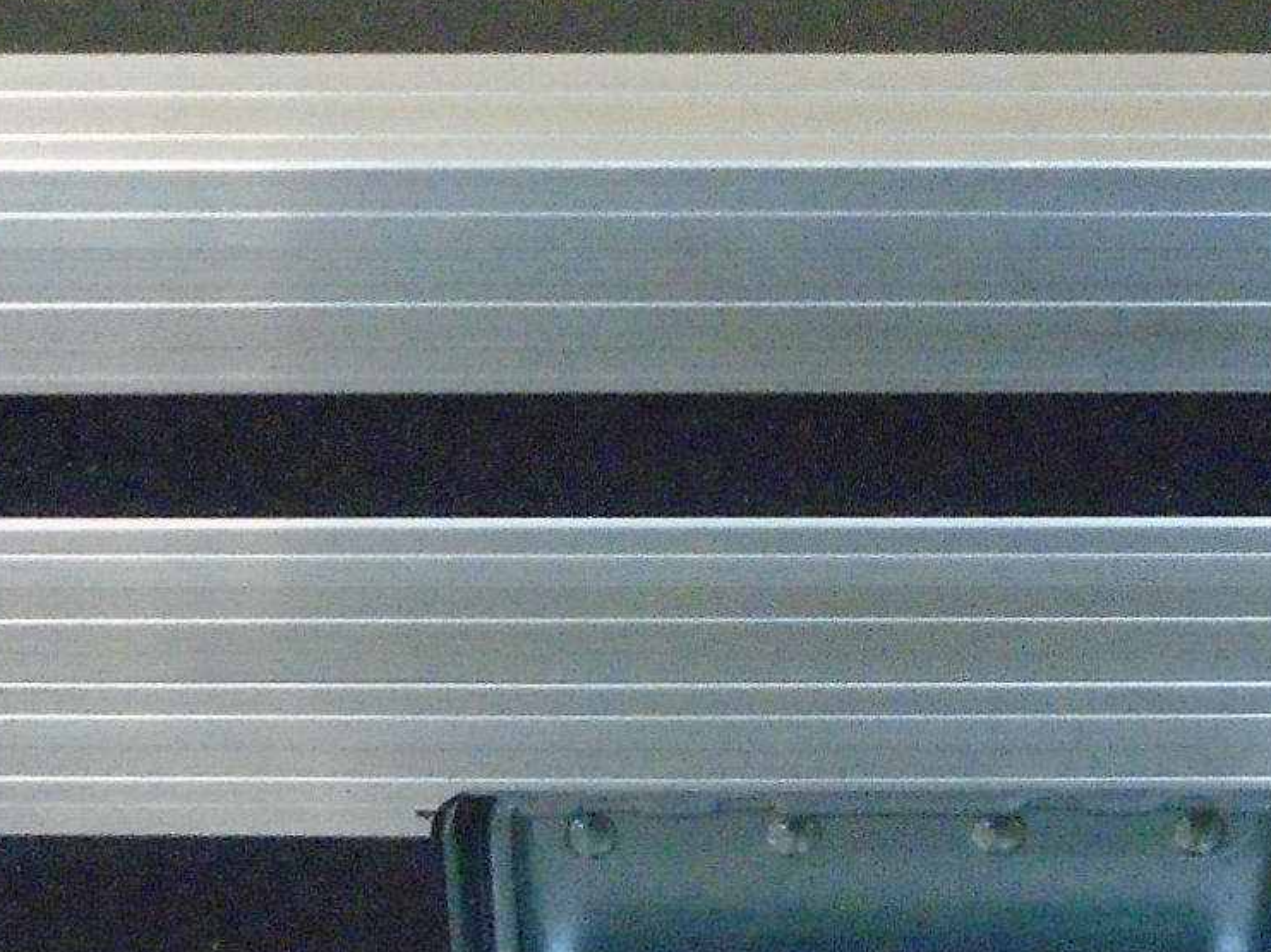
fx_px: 3340
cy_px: 383
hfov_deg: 21.4
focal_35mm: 91
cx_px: 911
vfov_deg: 16.2
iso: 800
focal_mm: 4.6
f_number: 3.2
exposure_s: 1/40
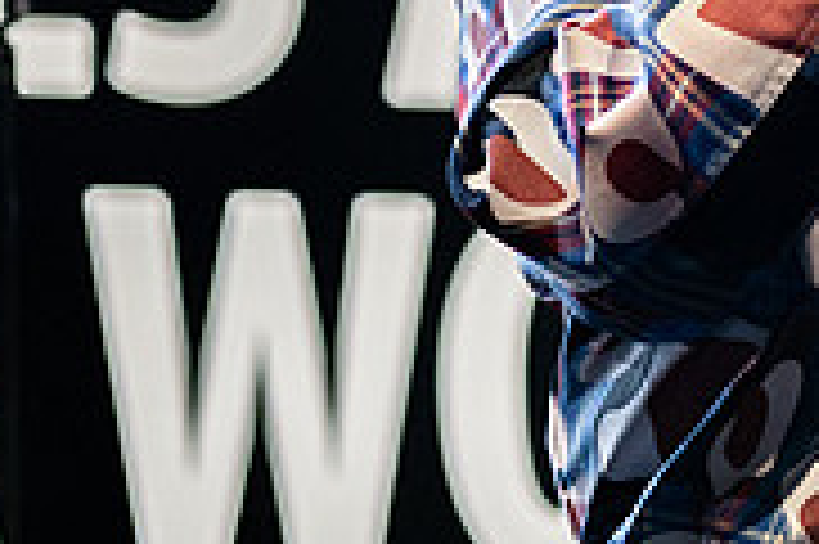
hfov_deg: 6.2
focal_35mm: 329
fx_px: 7478
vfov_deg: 4.1
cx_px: 830
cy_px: -361
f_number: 2.8
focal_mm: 70
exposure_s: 1/800
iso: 2000
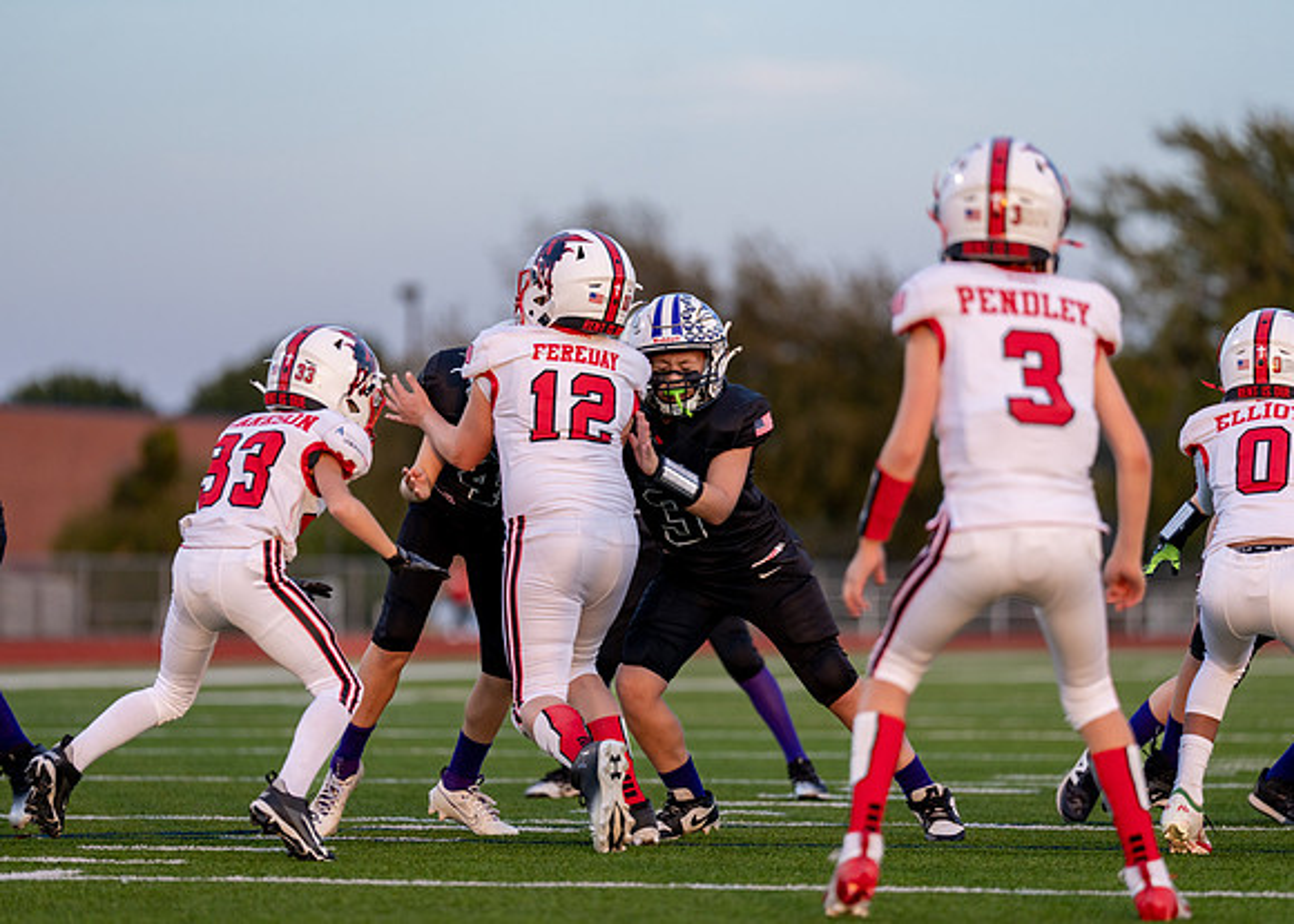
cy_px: 462
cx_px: 647
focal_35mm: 210
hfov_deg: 9.6
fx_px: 7700
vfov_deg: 6.9
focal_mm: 200
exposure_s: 1/1250
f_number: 2.8
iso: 500
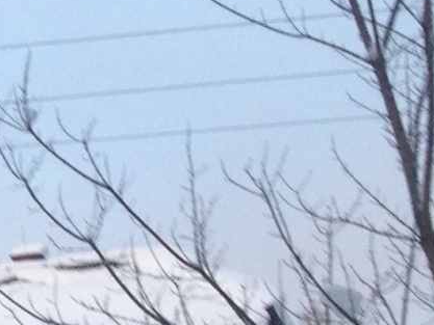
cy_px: 499
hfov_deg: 8.6
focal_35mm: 215
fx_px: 2696
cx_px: -487
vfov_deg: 6.8
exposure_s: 1/207
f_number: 2.4
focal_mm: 4.28
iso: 50
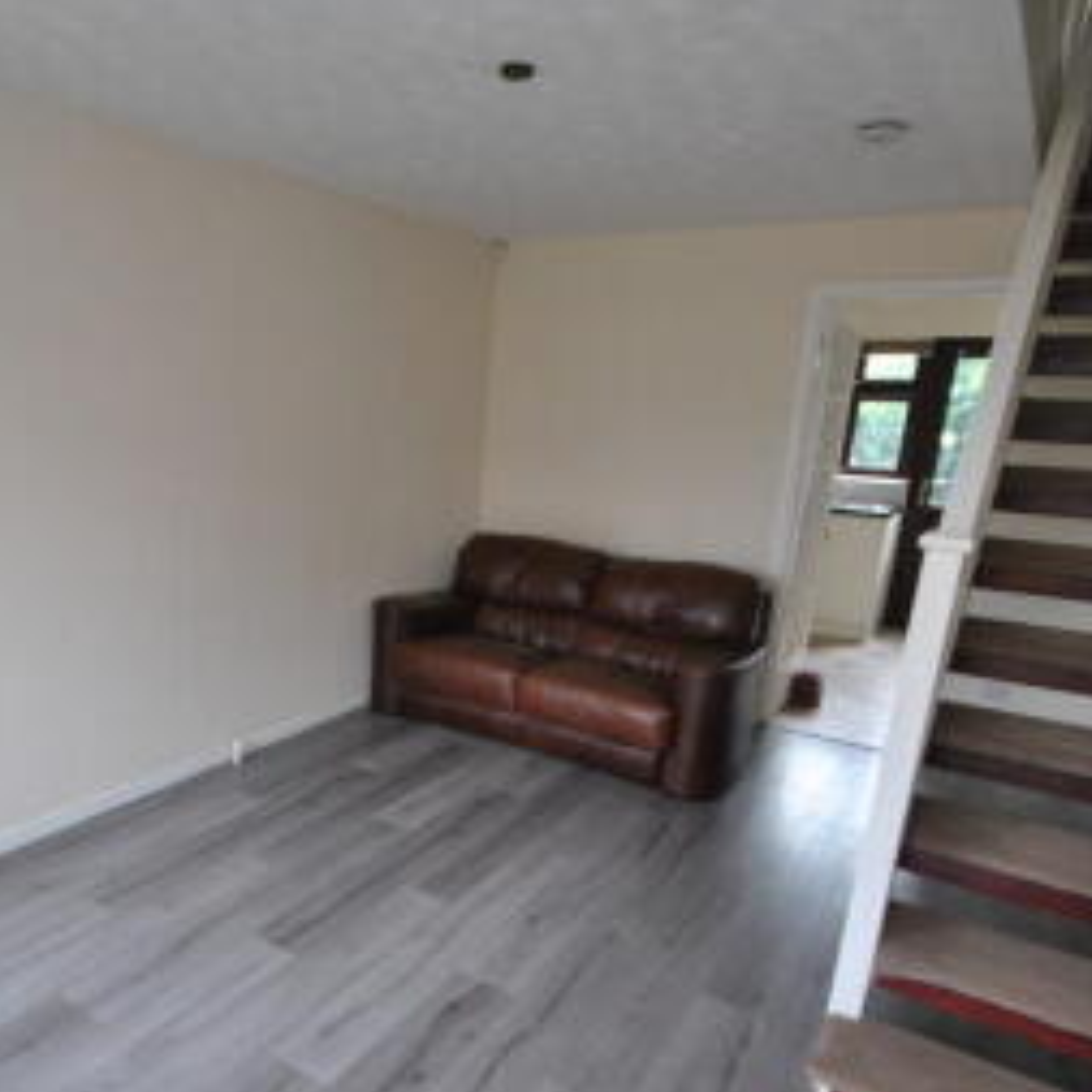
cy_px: 671
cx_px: 397
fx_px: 857
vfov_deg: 64.2
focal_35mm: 24
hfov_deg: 63.9
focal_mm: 10
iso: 400
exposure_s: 1/13
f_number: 4
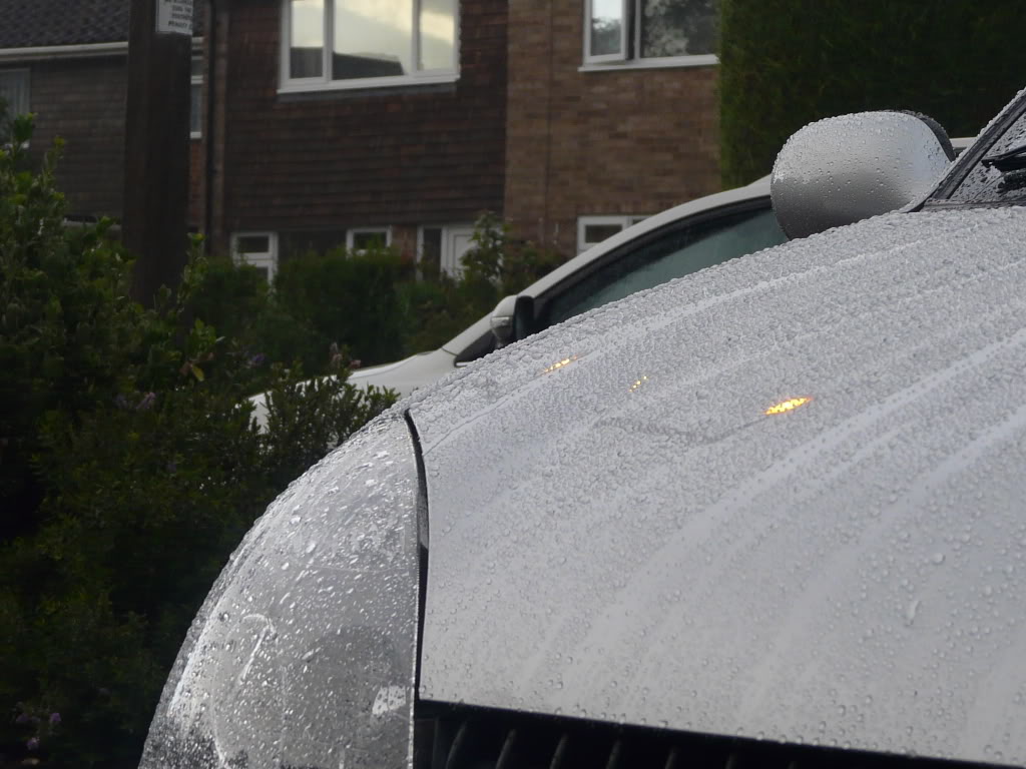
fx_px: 4001
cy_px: 384
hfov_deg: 14.6
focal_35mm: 135
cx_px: 513
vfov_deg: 11.0
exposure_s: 1/80
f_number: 3.6
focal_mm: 14
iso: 100
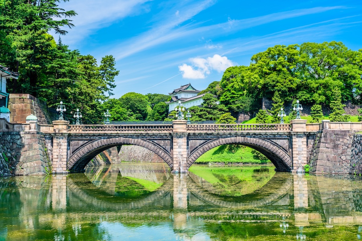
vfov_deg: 27.0
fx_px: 503
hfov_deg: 39.6
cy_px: 120
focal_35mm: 50
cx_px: 181
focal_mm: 50
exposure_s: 1/40
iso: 100
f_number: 8
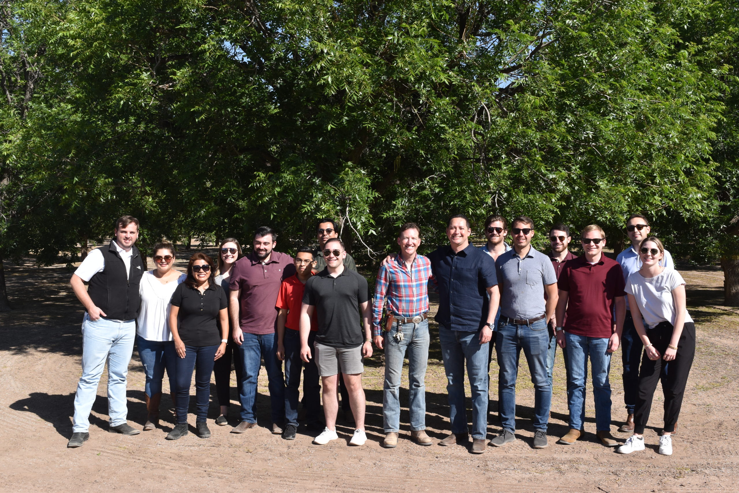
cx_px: 370
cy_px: 246
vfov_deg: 35.5
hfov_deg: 51.3
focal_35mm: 38
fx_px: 770
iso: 200
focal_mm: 25
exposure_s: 1/400
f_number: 10
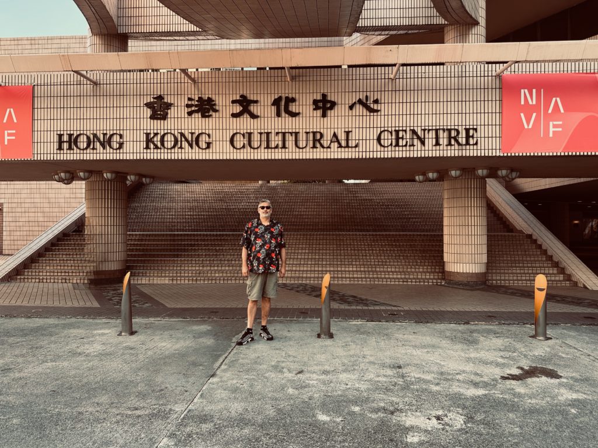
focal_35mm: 24
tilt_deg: +1.0
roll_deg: +0.2
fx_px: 415
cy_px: 224
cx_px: 299
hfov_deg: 71.6
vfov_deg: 56.8
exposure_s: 1/404
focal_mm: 6.86
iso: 80
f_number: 1.78
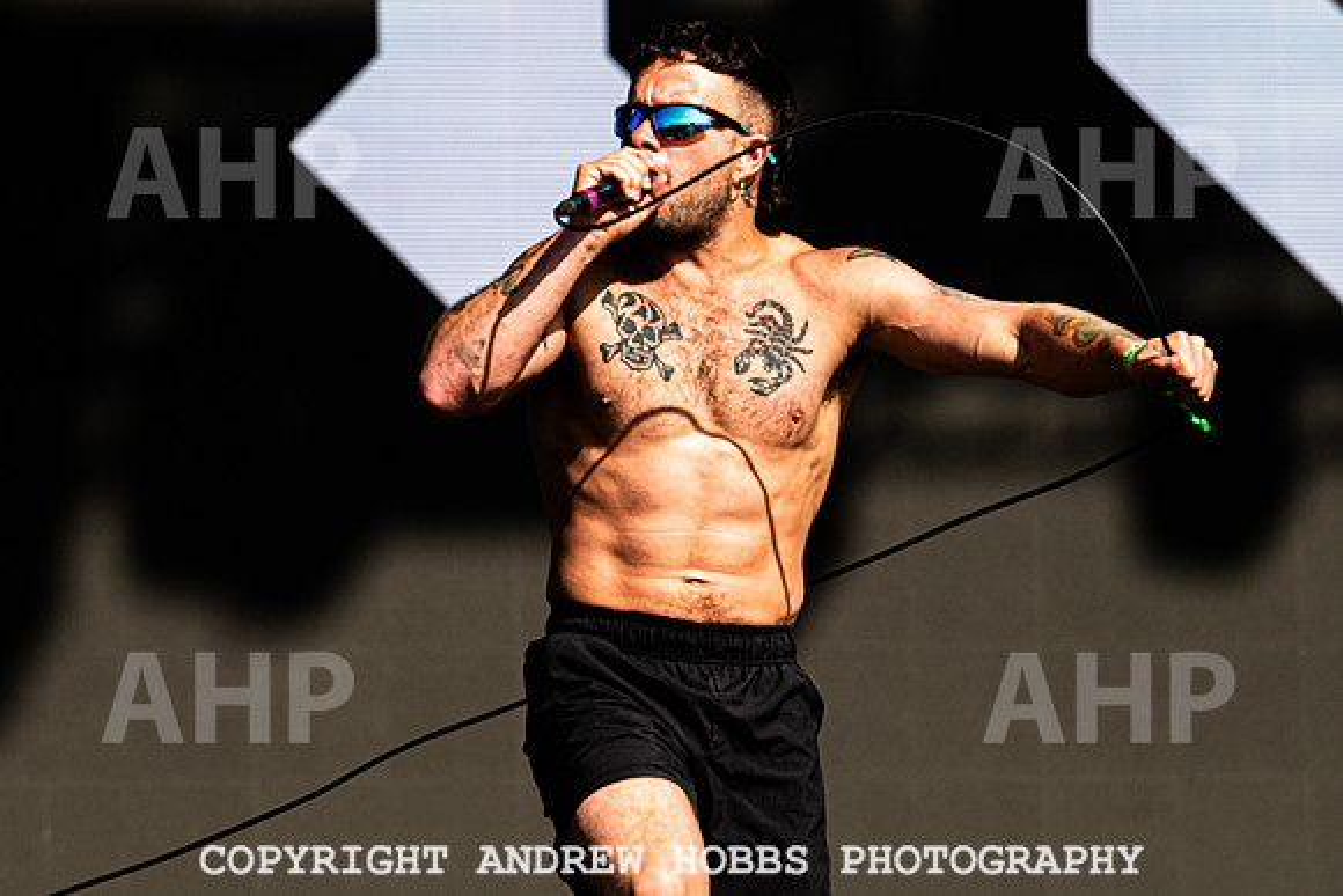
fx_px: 10101
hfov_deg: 7.6
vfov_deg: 5.1
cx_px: 671
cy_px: 290
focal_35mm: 271
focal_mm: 200
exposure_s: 1/3200
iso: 320
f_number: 5.6
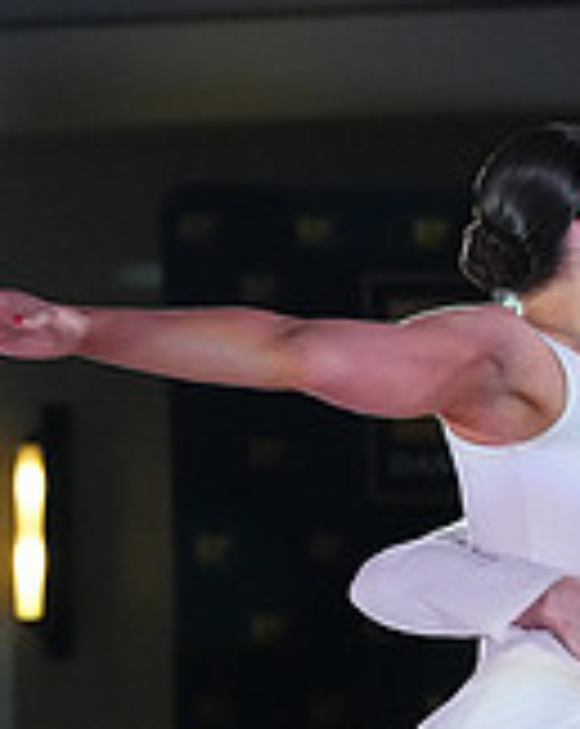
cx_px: 641
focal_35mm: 542
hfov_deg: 2.8
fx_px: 11663
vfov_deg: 3.6
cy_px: 950
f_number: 6.3
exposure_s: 1/400
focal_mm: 161
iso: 8000
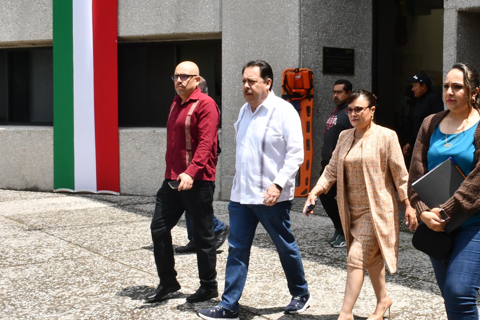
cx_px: 333
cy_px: 144
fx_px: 760
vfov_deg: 23.8
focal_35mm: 57
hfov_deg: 34.6
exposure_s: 1/250
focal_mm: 23
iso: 800
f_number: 20
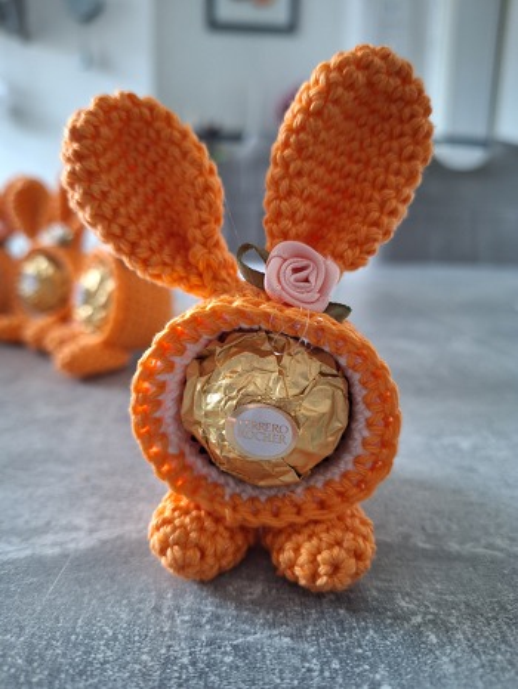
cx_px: 259
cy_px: 344
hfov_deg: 58.9
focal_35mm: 23
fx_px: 458
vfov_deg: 73.9
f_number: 1.8
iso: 250
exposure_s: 1/25
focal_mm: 5.54
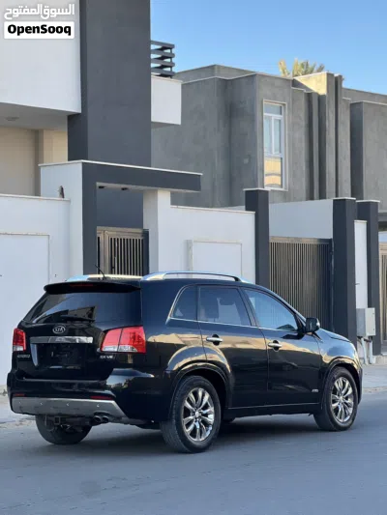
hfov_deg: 19.1
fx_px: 1147
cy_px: 258
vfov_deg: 25.3
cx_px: 194
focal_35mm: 77
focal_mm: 9
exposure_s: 1/121
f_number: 2.8
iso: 32
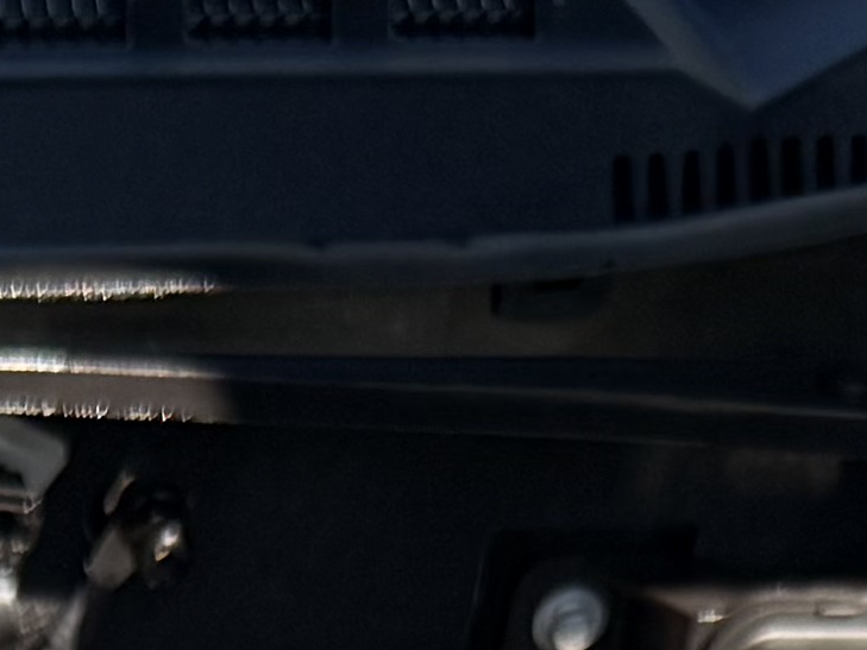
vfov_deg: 6.6
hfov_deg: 10.0
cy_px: 2436
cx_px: -667
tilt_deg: -35.3
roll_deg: -0.4
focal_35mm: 188
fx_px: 4709
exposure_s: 1/1812
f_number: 1.78
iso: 100
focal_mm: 6.76
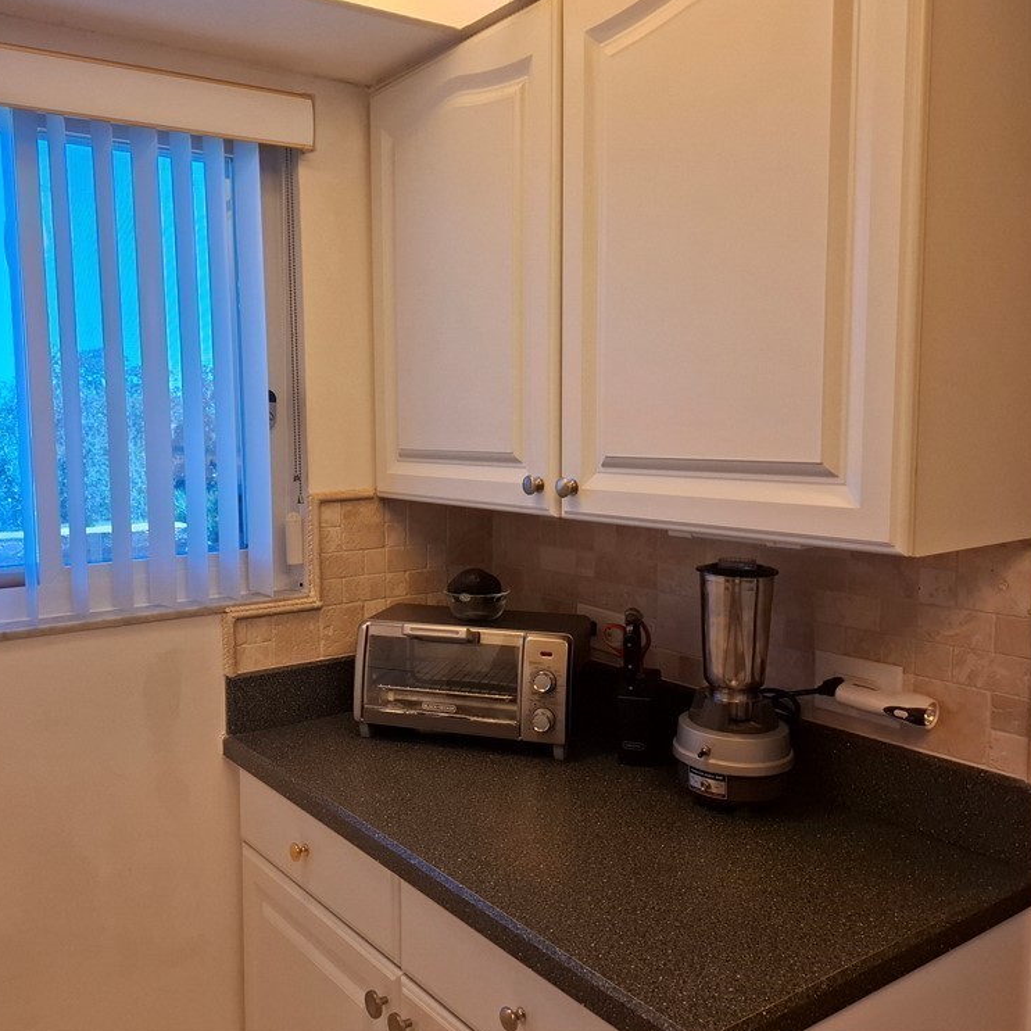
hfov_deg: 56.5
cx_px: 380
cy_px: 506
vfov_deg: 57.3
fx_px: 944
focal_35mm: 28
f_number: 1.8
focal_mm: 5.54
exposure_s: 1/120
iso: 50
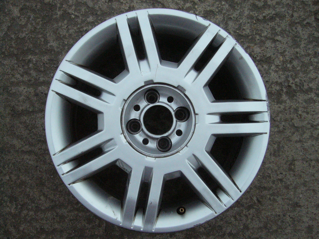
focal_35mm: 35
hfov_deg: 52.6
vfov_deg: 40.7
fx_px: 323
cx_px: 160
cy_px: 120
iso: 400
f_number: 5.6
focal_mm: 5.8
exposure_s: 1/320
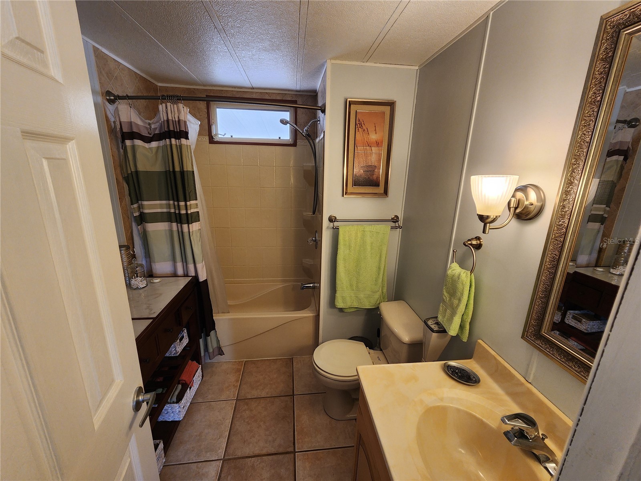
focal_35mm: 13
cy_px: 240
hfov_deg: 106.2
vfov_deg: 89.9
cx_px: 320
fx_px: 241
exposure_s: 1/60
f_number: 2.2
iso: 160
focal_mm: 2.2
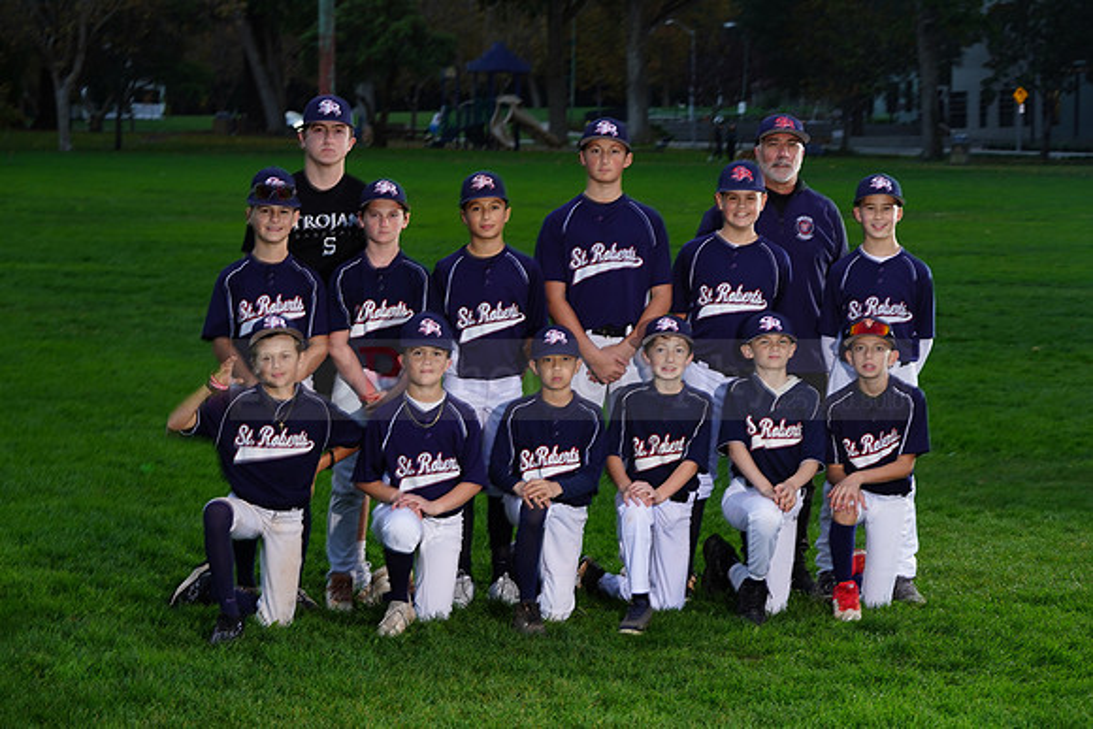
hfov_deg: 20.4
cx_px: 546
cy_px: 364
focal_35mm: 100
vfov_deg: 13.7
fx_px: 3037
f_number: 10
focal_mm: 100
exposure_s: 1/25
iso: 320
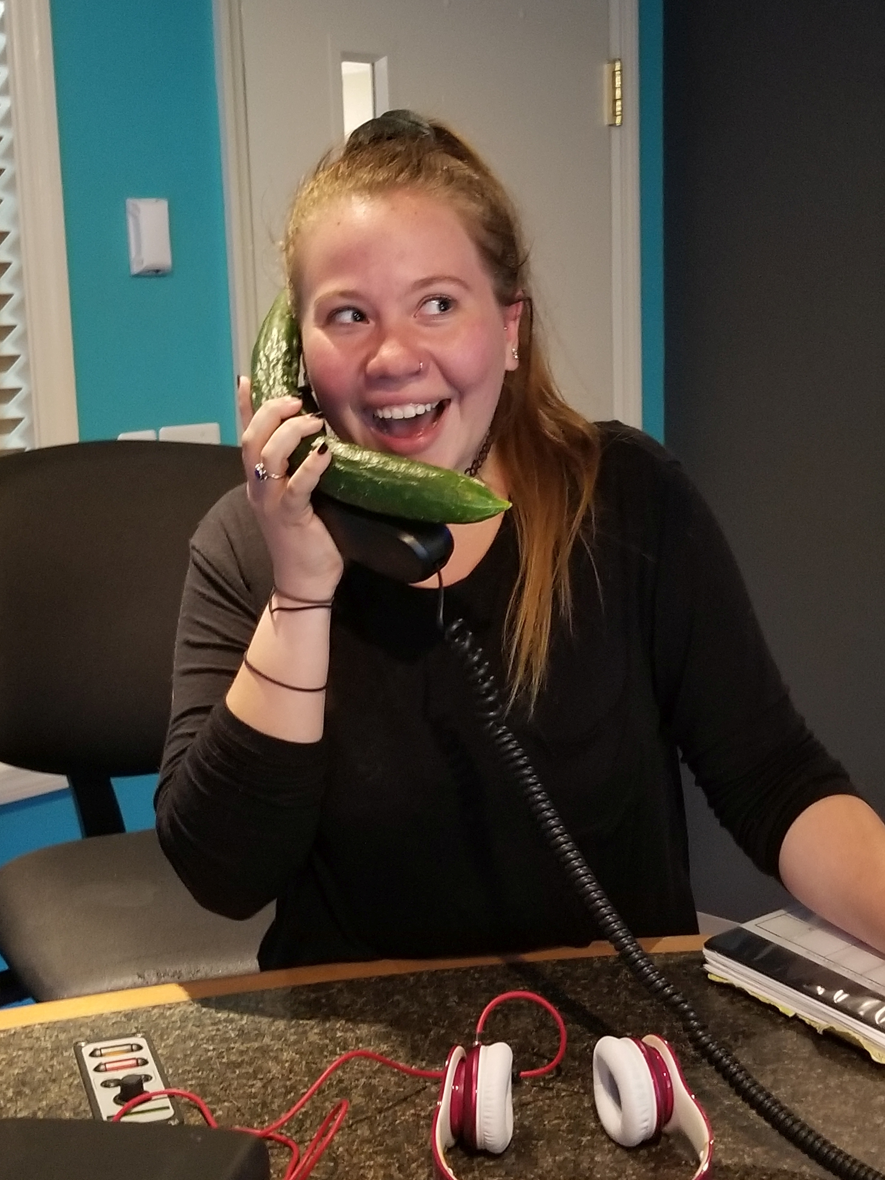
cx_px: 453
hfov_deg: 51.3
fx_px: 920
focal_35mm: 27
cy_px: 587
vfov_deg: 65.3
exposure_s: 1/10
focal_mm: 4.25
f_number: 1.7
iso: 320
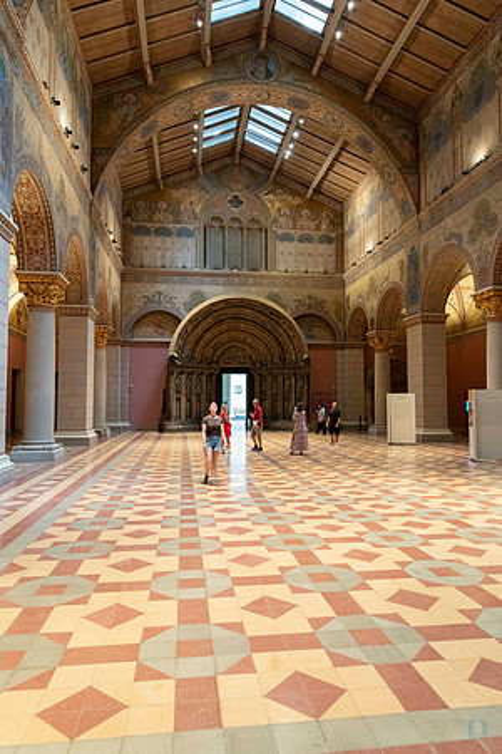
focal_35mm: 24
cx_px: 251
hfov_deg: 53.1
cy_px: 377
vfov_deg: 73.7
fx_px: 502
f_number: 3.5
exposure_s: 1/50
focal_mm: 24
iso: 3200
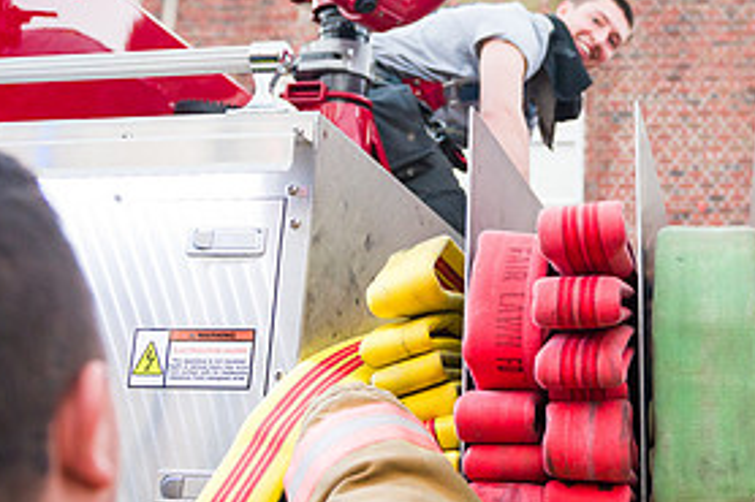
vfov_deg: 26.5
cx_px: 554
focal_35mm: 50
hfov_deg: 38.7
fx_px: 1048
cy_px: 100
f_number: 3.2
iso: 2000
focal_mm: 24
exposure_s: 1/250
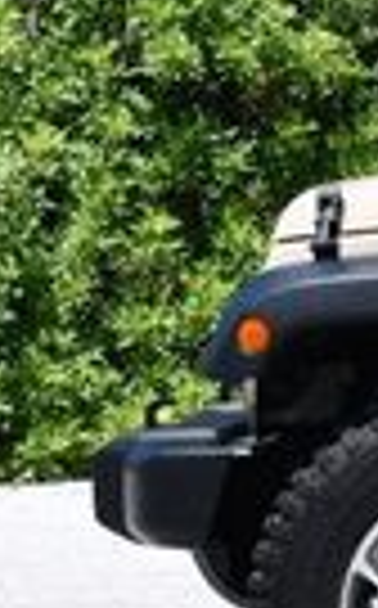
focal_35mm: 291
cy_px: 90
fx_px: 4812
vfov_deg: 7.2
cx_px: 1336
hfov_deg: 4.3
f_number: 8
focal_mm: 30
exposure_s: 1/250
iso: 180
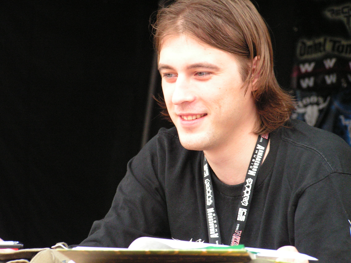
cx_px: 176
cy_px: 132
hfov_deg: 11.8
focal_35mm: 168
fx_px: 1703
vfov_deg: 8.8
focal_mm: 27.9
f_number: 3.2
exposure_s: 1/50
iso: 200
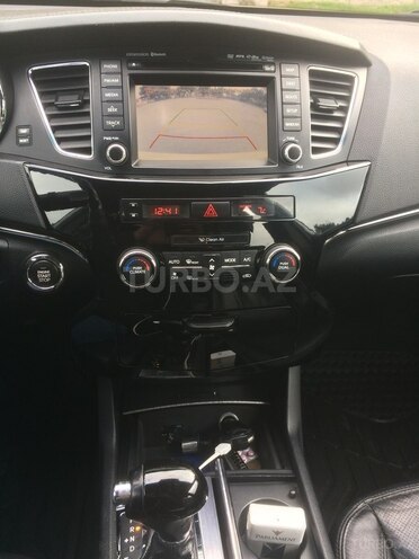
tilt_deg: -35.1
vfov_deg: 61.7
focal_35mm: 29
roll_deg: -1.7
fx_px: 468
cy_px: 280
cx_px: 210
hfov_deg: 48.2
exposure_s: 1/50
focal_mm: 4.15
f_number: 2.2
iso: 40
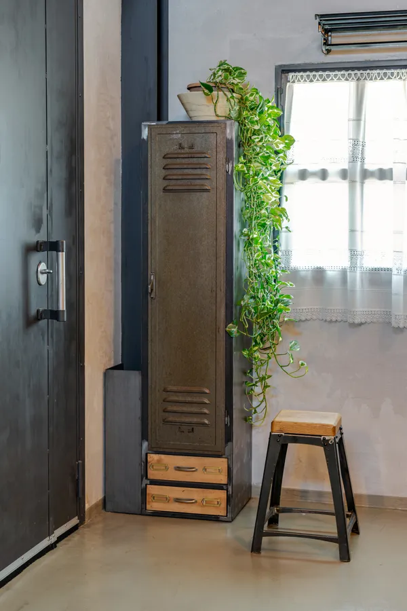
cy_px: 306
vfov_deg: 35.6
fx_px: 950
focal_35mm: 56
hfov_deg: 24.2
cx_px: 204
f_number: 8
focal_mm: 56
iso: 400
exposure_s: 1/6
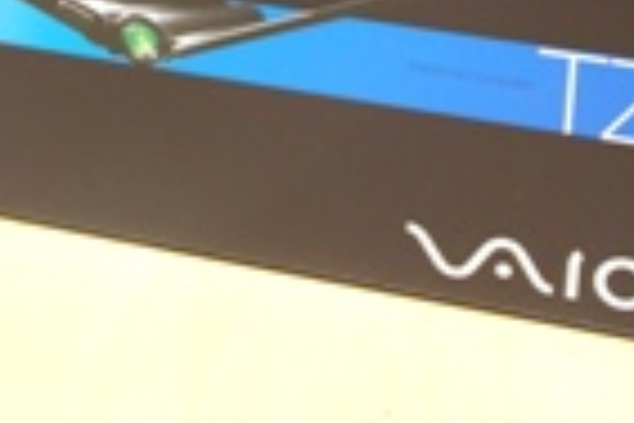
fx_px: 1743
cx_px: 290
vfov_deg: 13.5
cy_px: -61
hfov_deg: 20.6
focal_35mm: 99
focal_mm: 24
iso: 800
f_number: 4
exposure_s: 1/20
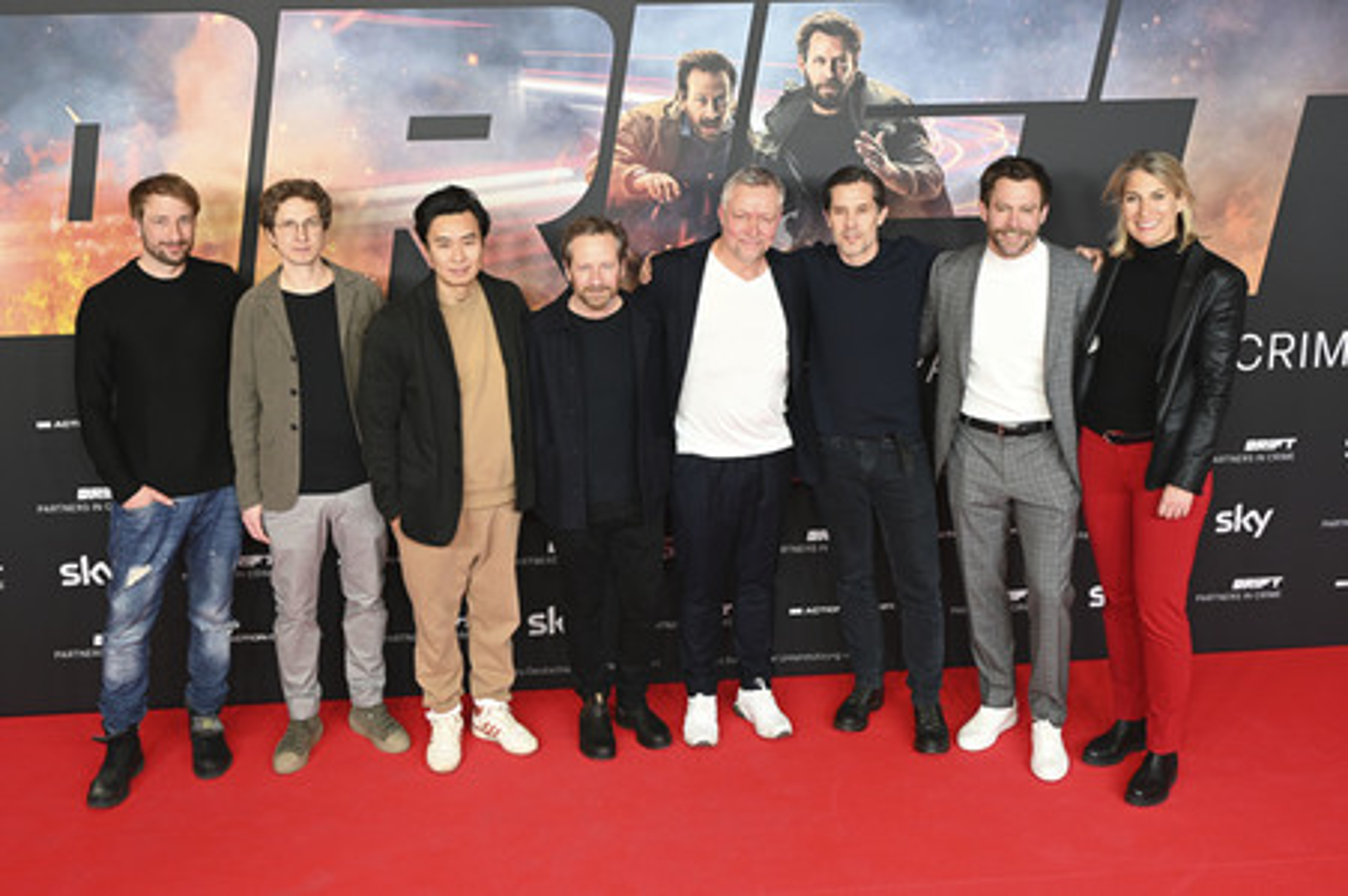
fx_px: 1291
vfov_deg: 38.3
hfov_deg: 55.1
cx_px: 674
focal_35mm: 34
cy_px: 448
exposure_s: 1/160
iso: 1000
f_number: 5.6
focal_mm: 34.5
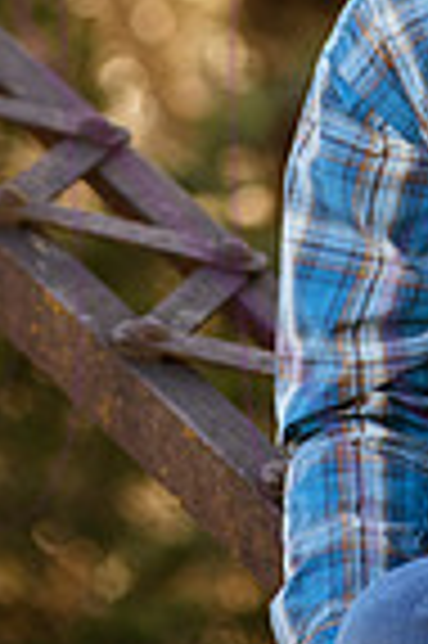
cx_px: 563
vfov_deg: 4.2
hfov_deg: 2.8
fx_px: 8705
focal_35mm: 487
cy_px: -5
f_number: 4.5
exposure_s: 1/800
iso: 800
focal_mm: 155
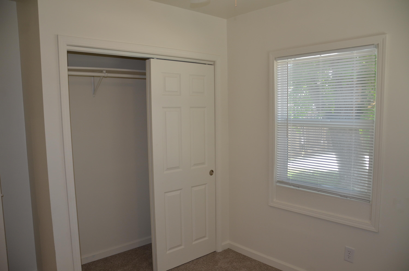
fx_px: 306
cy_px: 136
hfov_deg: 67.5
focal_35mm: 27
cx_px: 204
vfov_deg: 47.7
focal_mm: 18
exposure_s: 1/125
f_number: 3.5
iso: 320
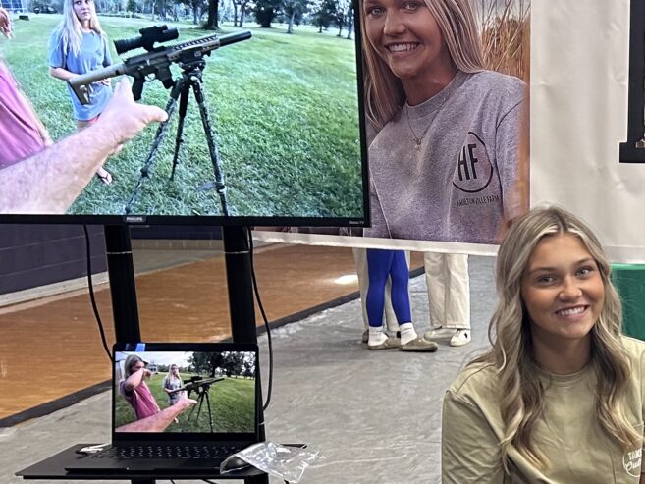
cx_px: 613
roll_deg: +1.0
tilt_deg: -14.4
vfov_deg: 18.9
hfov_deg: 24.7
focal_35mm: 76
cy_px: 474
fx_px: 1416
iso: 160
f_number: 1.5
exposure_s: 1/60
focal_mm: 5.7
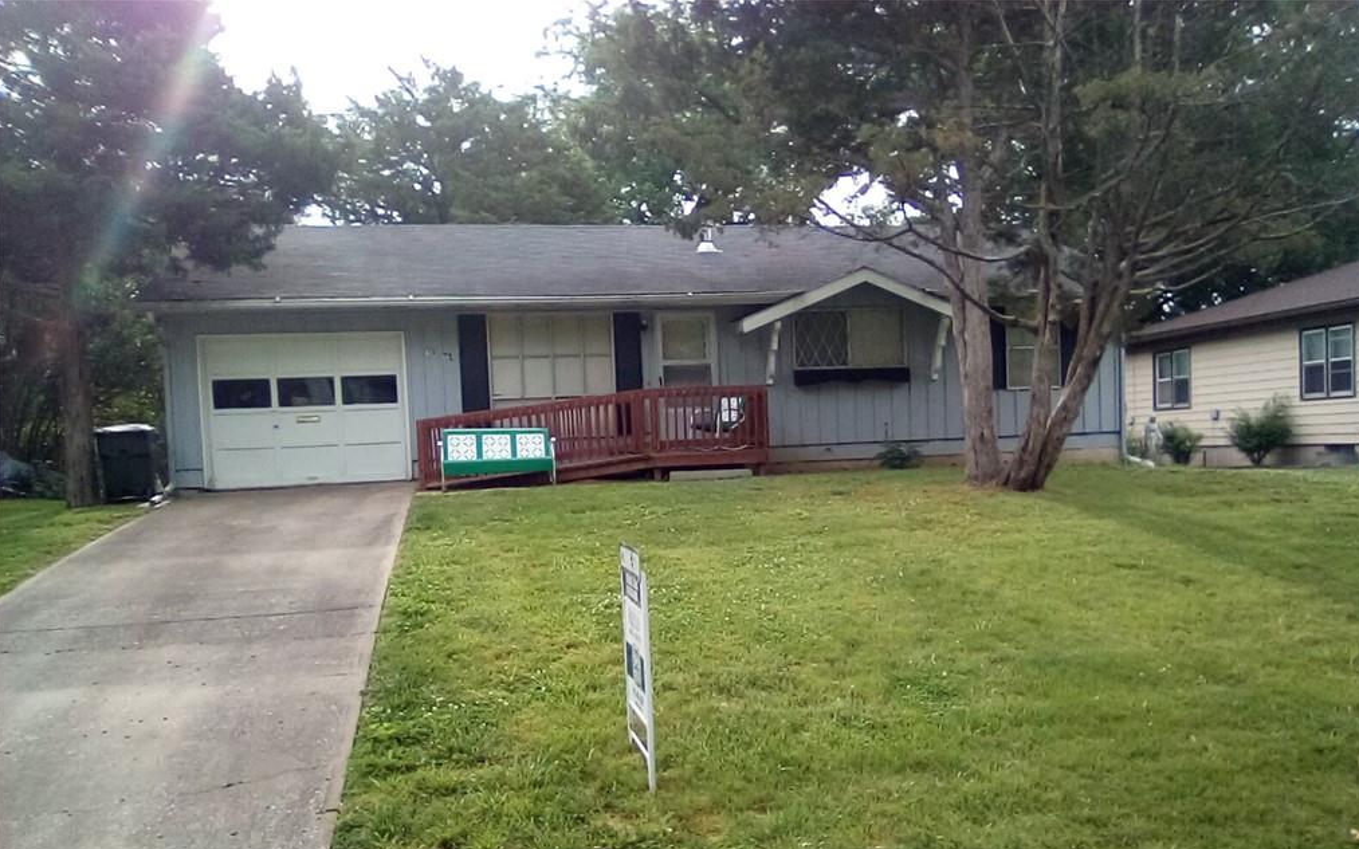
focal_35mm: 30
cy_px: 514
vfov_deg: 41.6
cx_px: 680
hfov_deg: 62.9
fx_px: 1111
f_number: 2.2
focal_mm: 2.27
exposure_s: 1/395
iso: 69
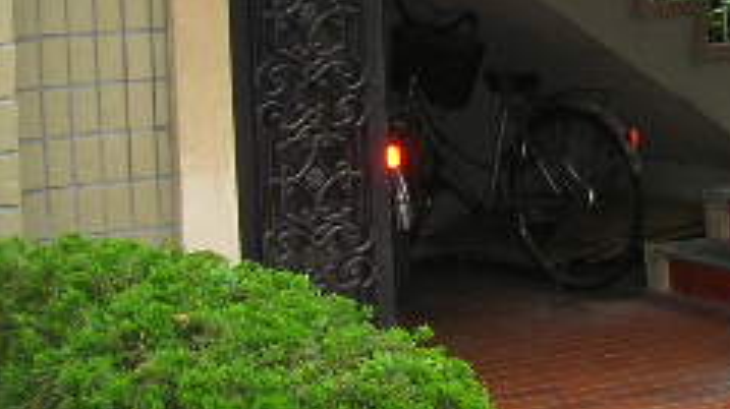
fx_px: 2147
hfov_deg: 18.9
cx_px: 678
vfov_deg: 10.7
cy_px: -55
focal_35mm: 111
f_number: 2.9
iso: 71
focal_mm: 5.8
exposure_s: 1/258
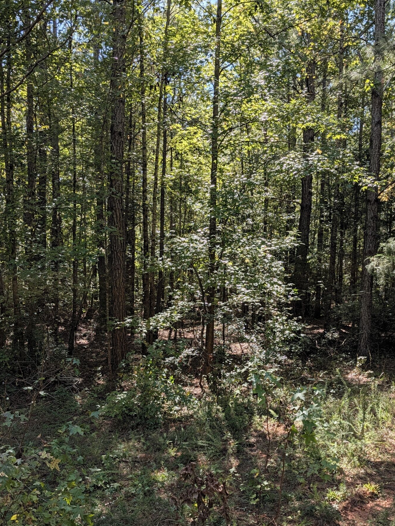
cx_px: 234
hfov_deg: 45.3
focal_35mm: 31
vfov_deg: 58.0
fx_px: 471
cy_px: 306
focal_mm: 6.9
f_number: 1.68
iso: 25
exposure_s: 1/3289
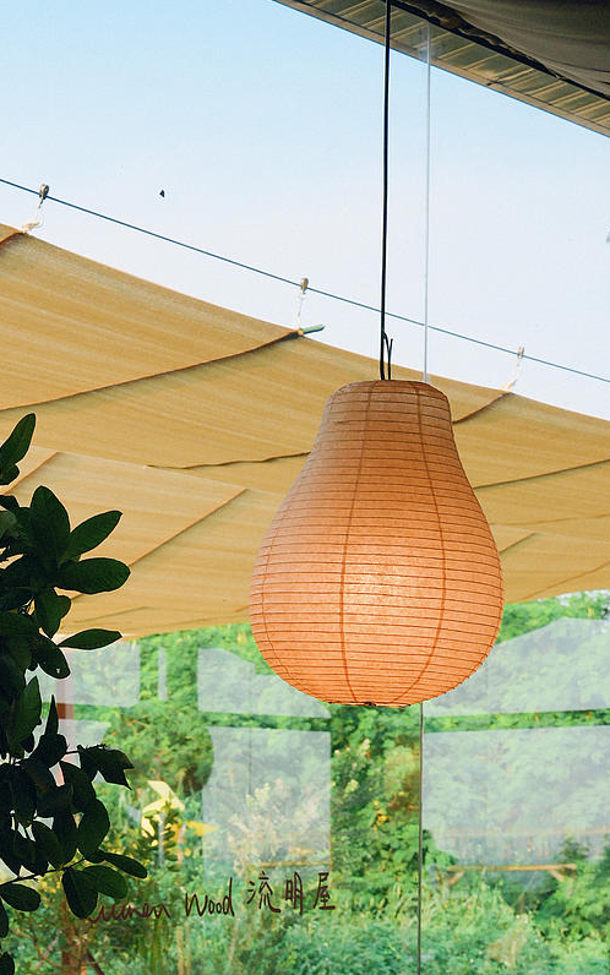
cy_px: 1057
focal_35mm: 86
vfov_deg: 22.8
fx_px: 2286
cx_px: 115
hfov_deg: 15.1
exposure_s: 1/125
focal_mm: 35
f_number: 8
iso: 160
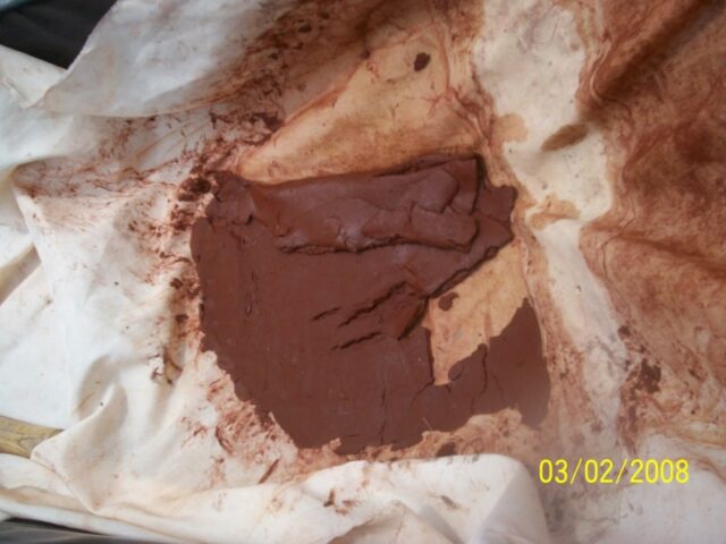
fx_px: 755
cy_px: 272
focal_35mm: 36
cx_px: 363
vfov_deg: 39.7
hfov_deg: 51.4
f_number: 4.5
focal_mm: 5.9
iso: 100
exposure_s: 1/504
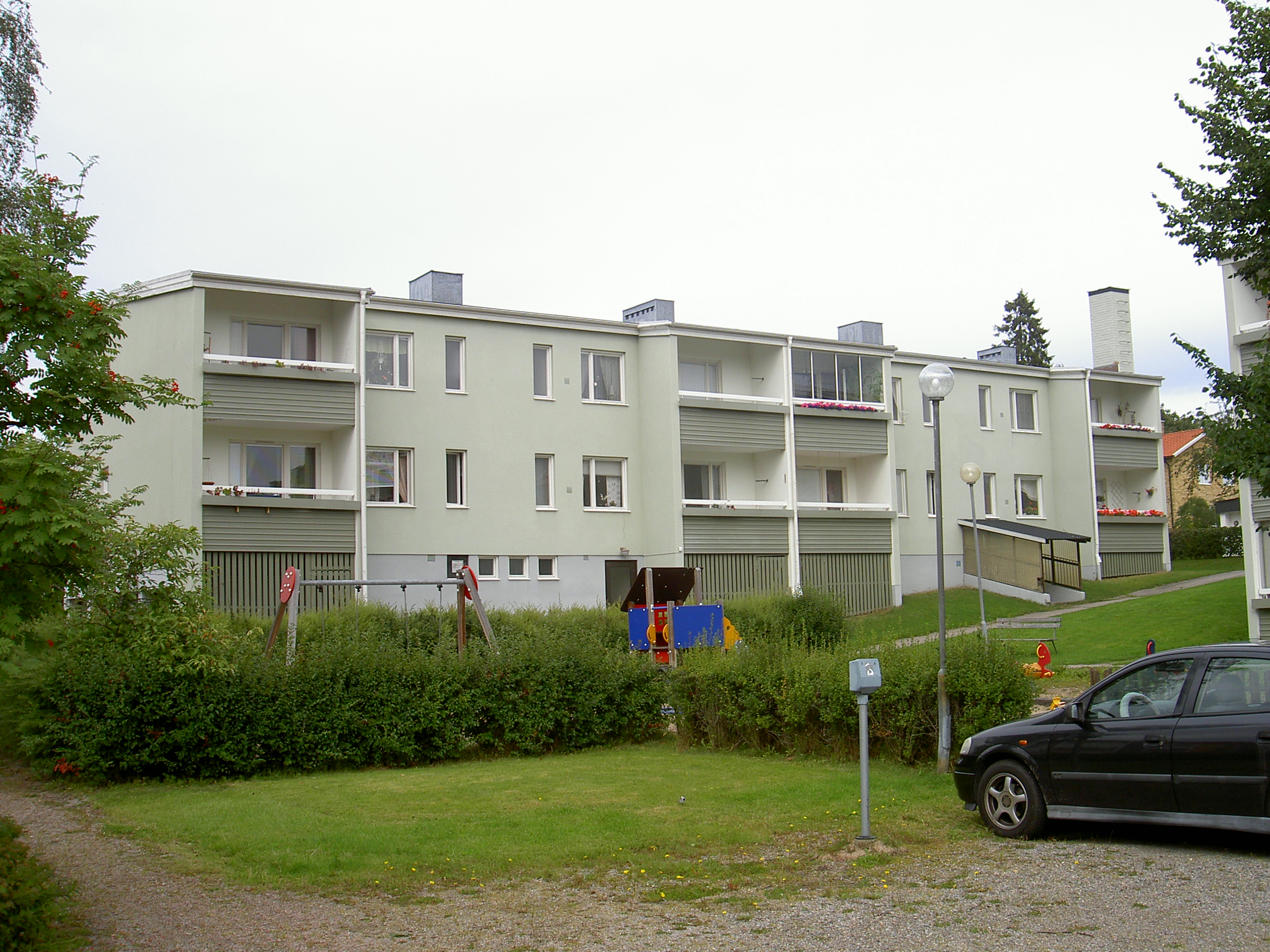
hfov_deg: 47.9
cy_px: 476
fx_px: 1431
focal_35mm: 39
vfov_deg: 36.8
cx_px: 635
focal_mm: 8
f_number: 4.7
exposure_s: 1/200
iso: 100
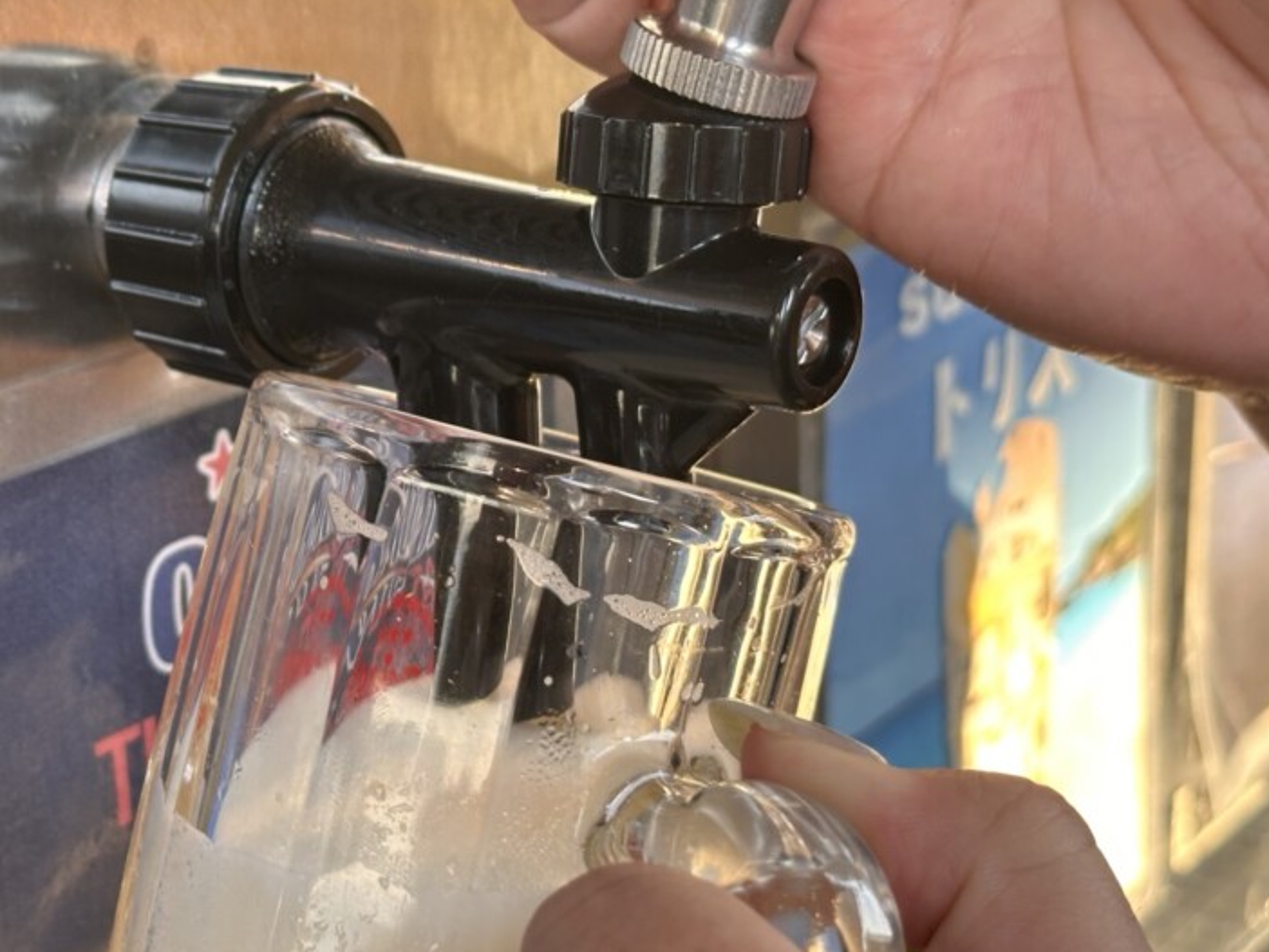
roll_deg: +2.6
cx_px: 492
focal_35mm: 70
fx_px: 2567
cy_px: 562
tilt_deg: -22.2
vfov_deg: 21.0
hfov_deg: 27.7
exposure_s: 1/60
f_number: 1.78
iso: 80
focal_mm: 6.86
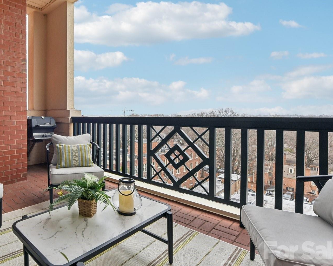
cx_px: 81
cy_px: 115
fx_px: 207
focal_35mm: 21
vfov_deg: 65.2
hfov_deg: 72.0
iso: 200
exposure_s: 1/80
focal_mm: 14
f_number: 8
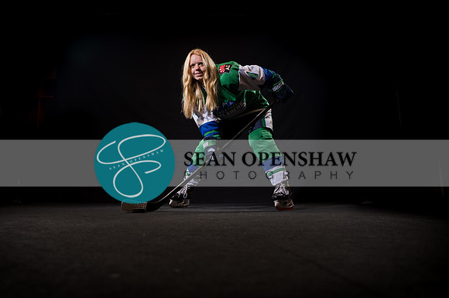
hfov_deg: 65.6
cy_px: 140
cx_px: 209
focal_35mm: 28
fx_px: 348
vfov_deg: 46.3
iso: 80
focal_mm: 24
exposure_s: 1/160
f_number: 3.2
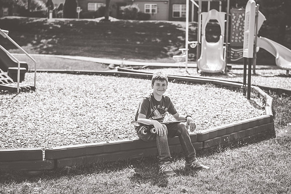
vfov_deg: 18.8
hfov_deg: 27.8
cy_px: 97
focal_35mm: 73
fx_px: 588
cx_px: 146
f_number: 3.5
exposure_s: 1/4000
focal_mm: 70
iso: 250
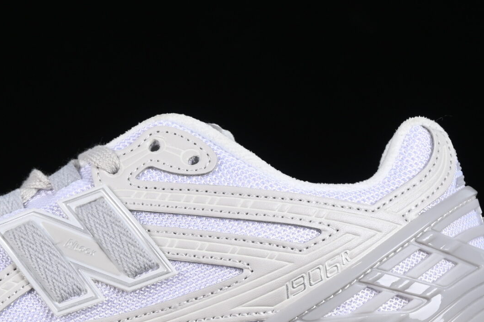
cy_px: 241
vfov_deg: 7.5
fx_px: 2446
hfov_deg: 11.3
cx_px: 83
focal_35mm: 182
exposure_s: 1/80
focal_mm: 50
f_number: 8
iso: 160
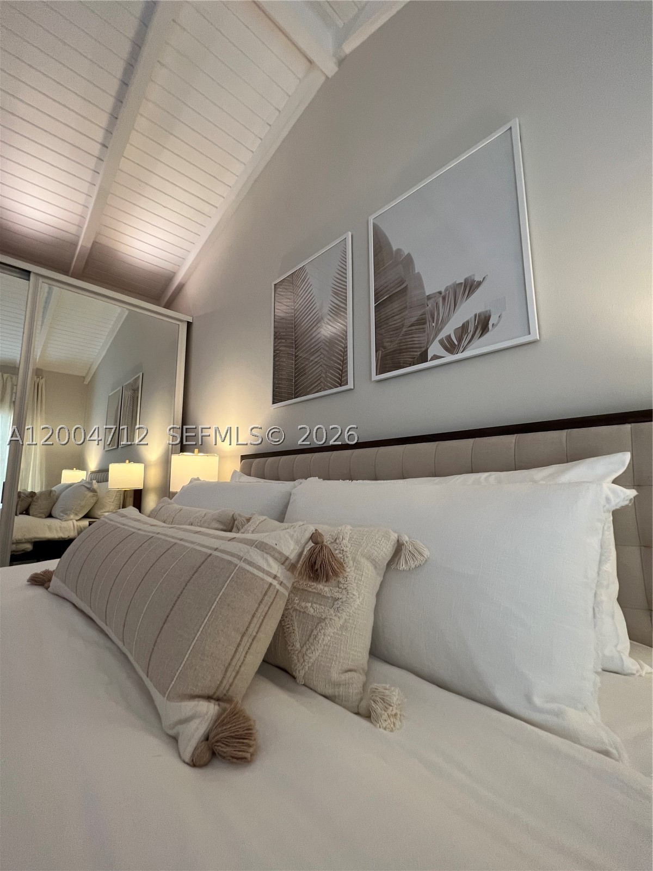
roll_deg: -0.6
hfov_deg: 89.9
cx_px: 326
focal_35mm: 13
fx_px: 327
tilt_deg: +7.4
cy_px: 436
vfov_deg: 106.2
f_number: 1.8
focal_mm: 1.57
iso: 160
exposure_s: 1/60
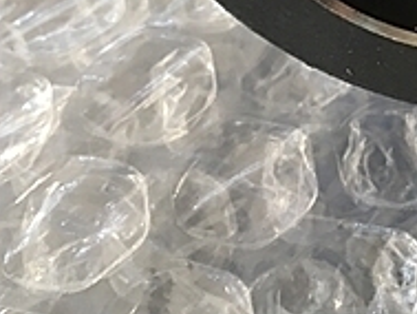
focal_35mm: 98
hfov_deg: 19.3
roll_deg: +7.2
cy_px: -144
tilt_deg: -44.3
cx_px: 435
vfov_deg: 14.2
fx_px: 1181
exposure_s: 1/30
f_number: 2.2
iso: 64
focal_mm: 4.15
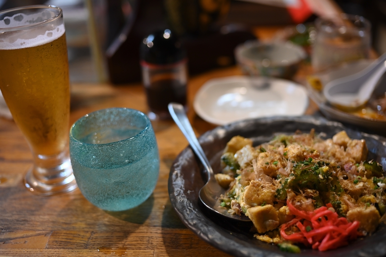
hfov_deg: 48.5
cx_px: 193
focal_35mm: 40
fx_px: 429
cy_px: 128
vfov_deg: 33.3
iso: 1100
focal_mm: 40
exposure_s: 1/40
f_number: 2.5
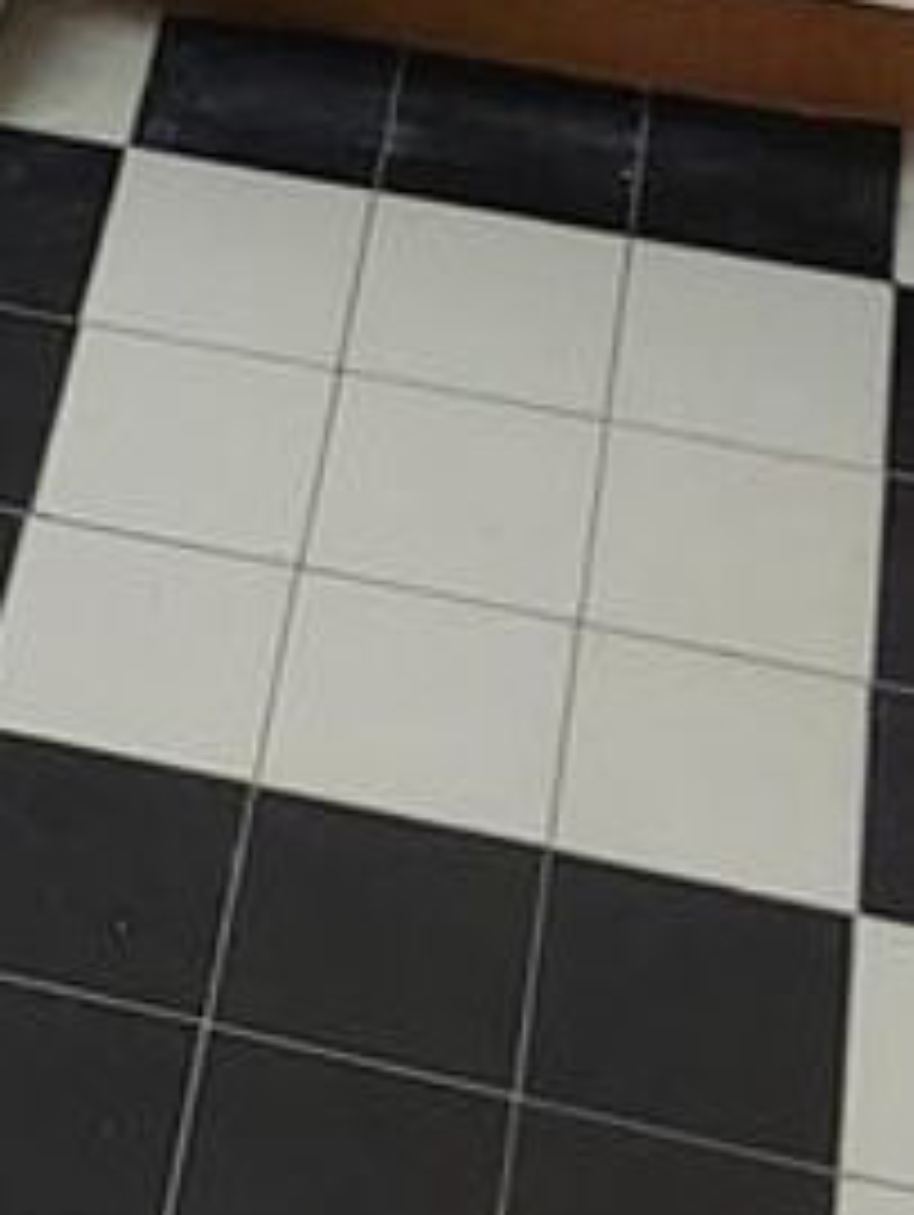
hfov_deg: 9.7
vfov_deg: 11.8
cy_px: -1262
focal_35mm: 148
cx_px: -594
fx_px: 5202
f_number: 1.8
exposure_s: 1/50
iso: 250
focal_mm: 4.6
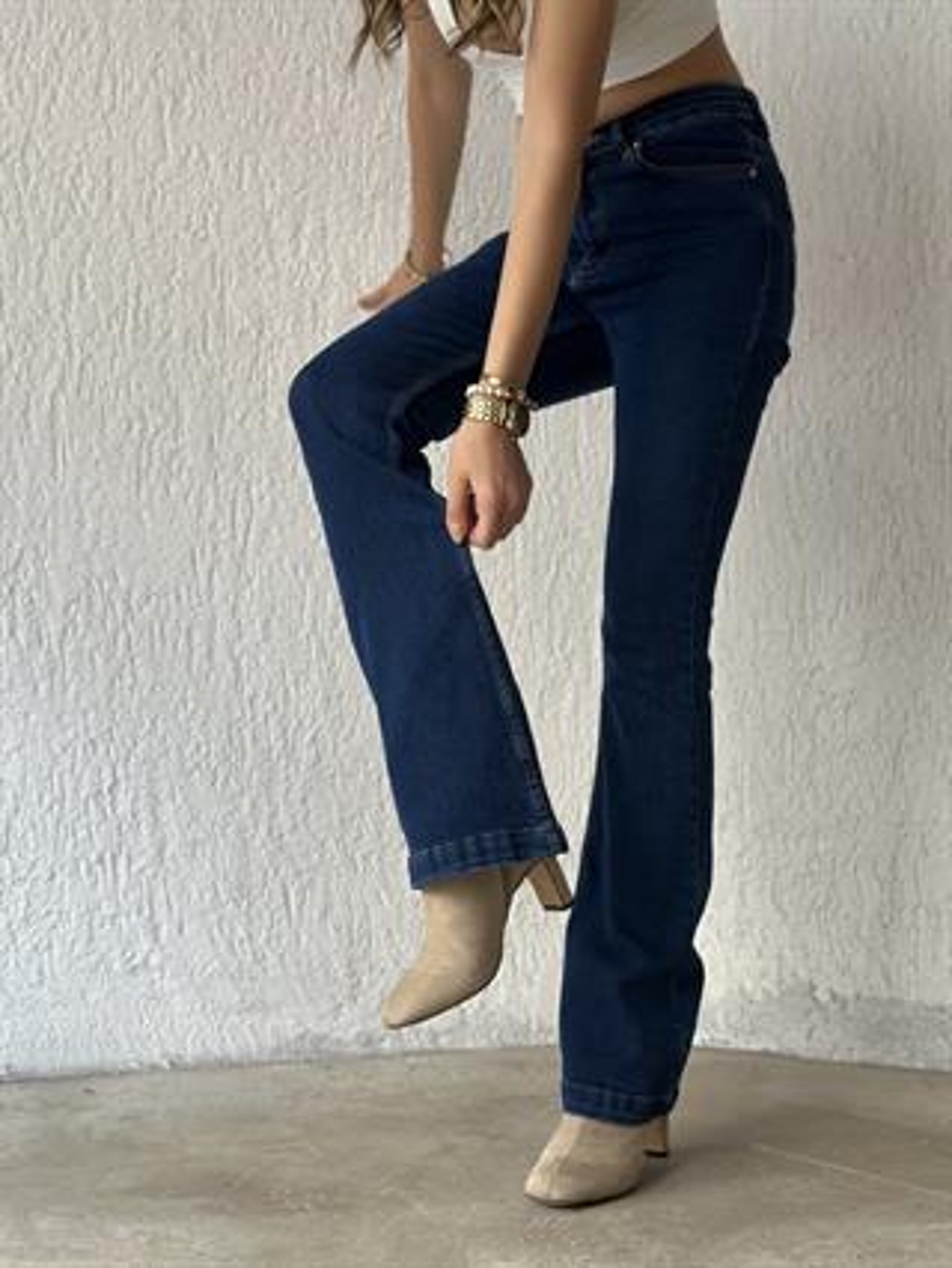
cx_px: 476
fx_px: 1758
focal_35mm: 48
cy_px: 634
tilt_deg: +0.4
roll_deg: -0.5
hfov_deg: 30.3
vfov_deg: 39.6
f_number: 1.78
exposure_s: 1/60
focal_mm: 6.86
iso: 200
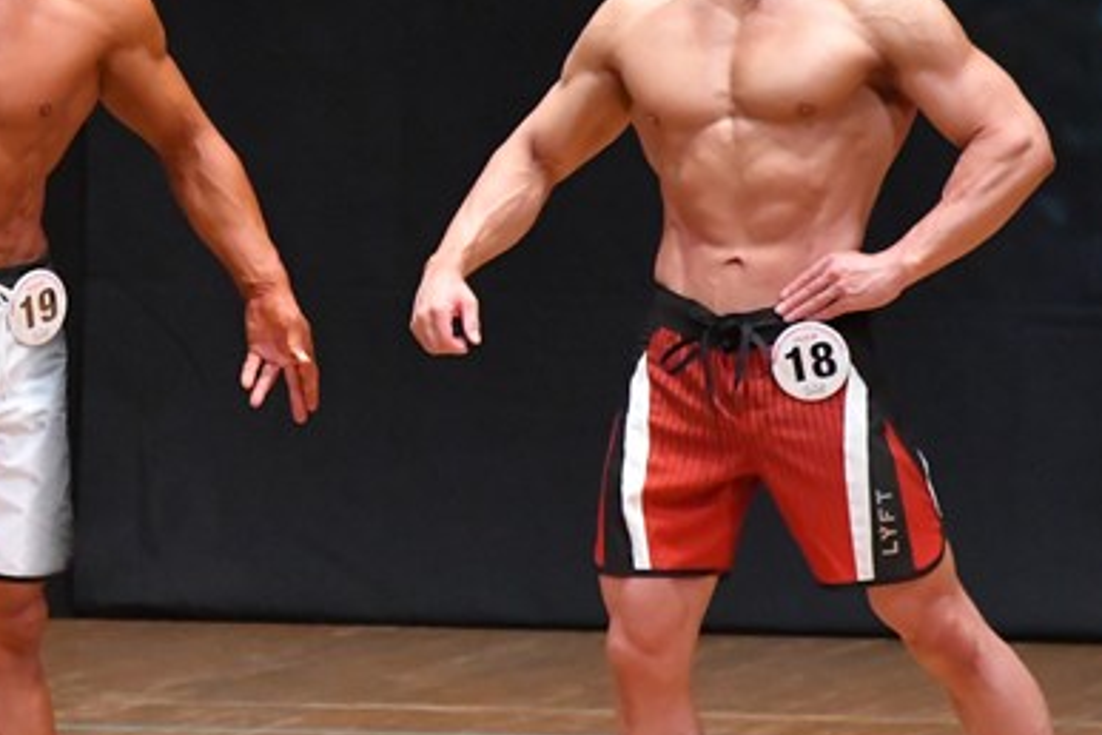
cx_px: 107
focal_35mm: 601
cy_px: 305
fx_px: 18396
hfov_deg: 3.4
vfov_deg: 2.3
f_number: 5.6
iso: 8000
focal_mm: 200
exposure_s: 1/400
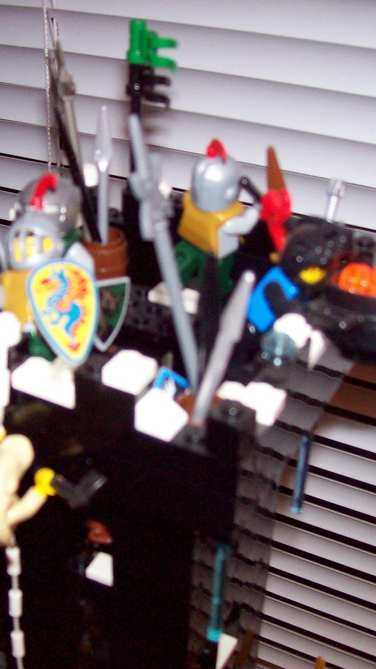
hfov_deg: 22.5
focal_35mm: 53
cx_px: 105
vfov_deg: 39.2
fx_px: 940
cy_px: 337
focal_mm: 6
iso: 140
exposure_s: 1/64
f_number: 2.7
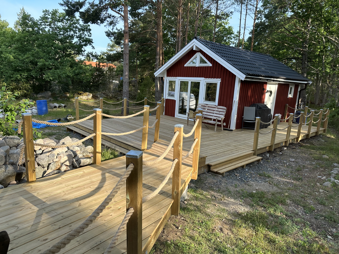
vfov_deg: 56.8
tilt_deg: -11.9
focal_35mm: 24
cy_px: 127
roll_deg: -3.7
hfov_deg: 71.6
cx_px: 170
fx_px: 235
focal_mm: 6.86
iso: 80
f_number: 1.78
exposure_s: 1/745
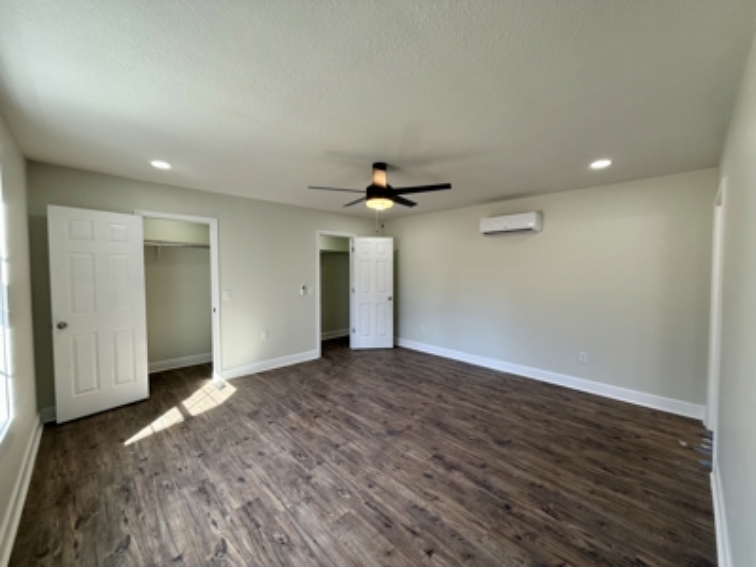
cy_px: 284
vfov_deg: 85.7
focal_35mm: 14
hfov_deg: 102.1
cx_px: 378
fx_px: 306
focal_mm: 2.22
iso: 100
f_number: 2.2
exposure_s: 1/120
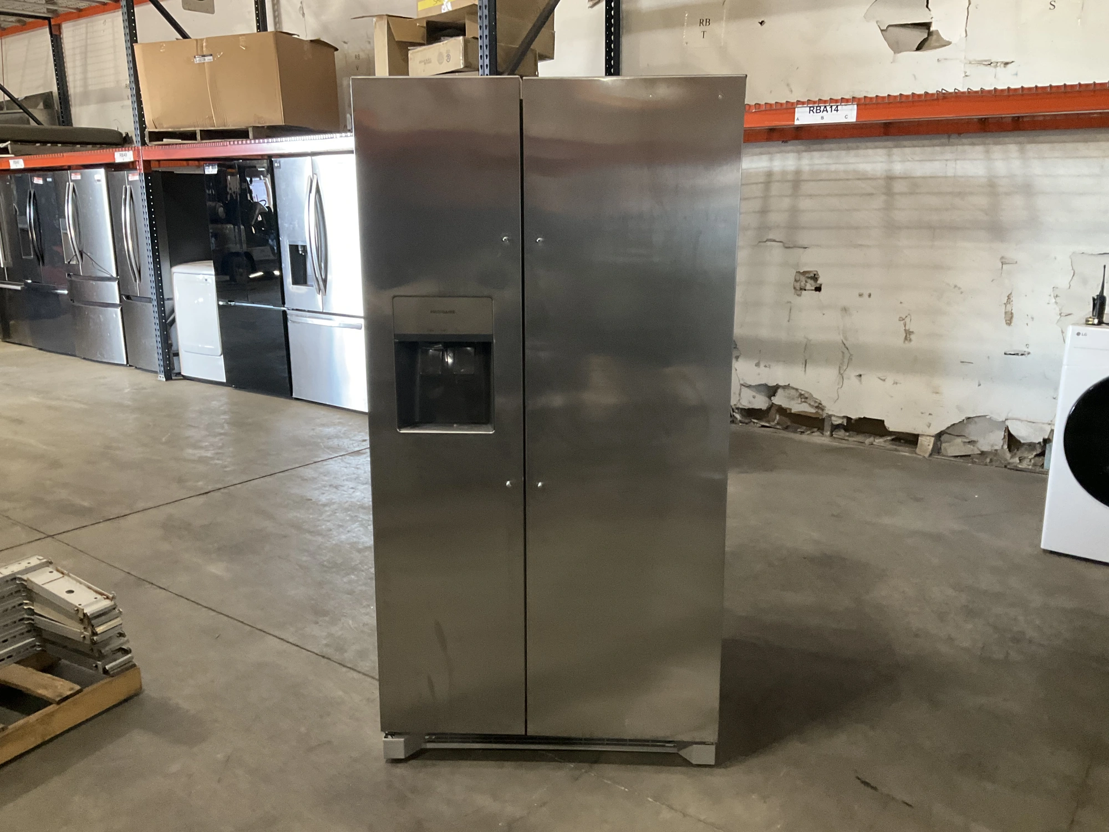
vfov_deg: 48.2
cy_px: 416
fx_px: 929
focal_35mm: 29
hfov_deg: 61.7
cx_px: 554
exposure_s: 1/54
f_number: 1.8
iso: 320
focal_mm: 3
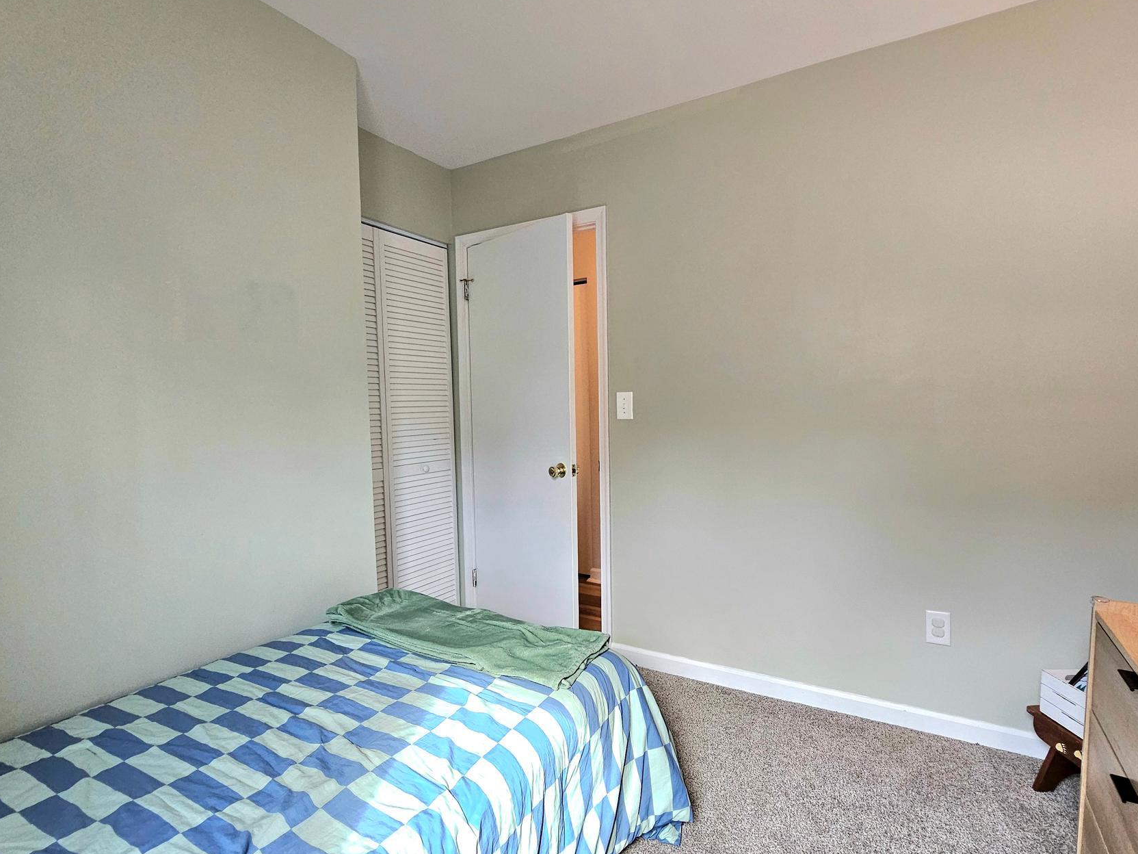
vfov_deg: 78.1
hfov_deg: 94.5
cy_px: 428
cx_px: 572
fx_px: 526
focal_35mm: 16
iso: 250
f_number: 2.2
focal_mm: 2.2
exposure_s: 1/101
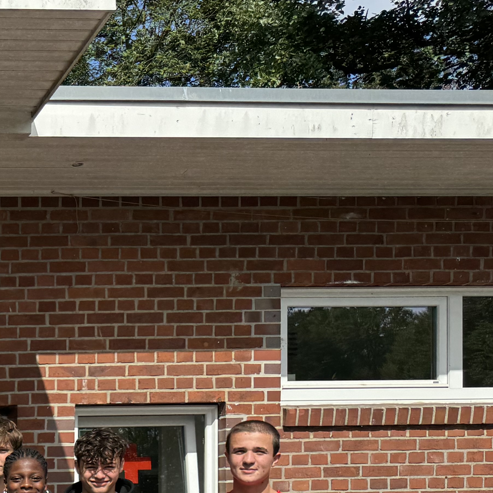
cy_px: 552
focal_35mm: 67
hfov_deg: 21.1
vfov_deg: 23.9
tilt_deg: -1.7
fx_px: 1080
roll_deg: +0.7
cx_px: -276
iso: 80
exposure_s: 1/5348
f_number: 1.78
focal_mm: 6.76
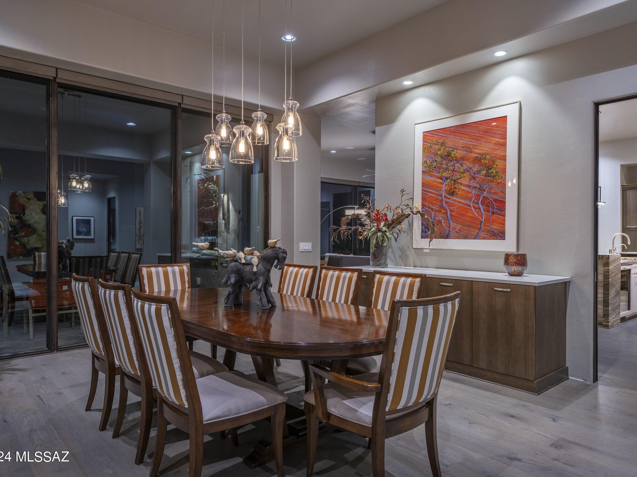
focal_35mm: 22
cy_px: 236
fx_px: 405
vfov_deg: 61.1
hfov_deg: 76.3
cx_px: 335
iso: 200
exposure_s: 1/10
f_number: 8
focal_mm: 20
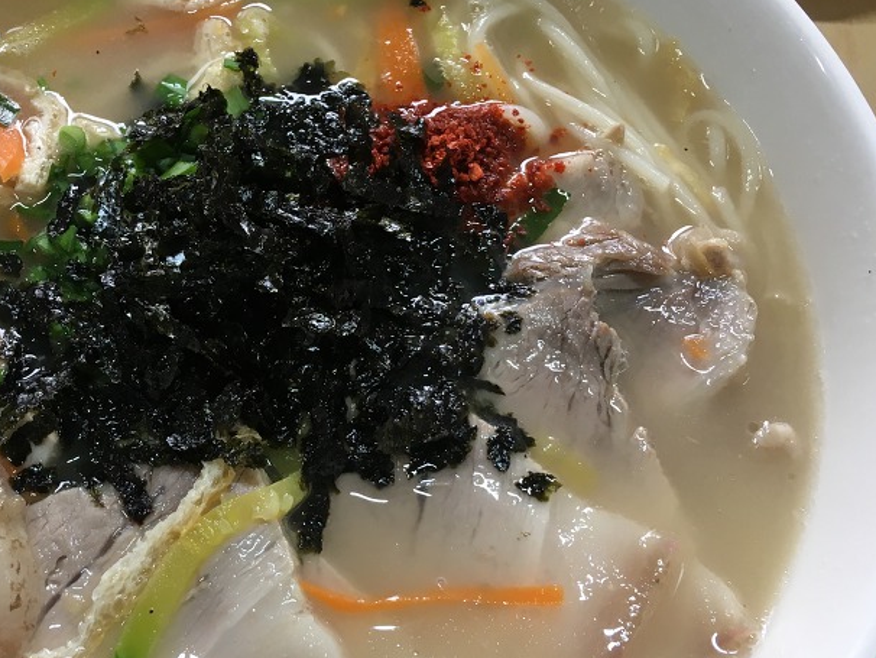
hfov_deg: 38.3
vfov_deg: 29.7
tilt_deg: -66.0
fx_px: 1240
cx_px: 265
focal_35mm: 49
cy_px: 369
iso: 50
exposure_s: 1/30
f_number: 2.2
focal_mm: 4.15
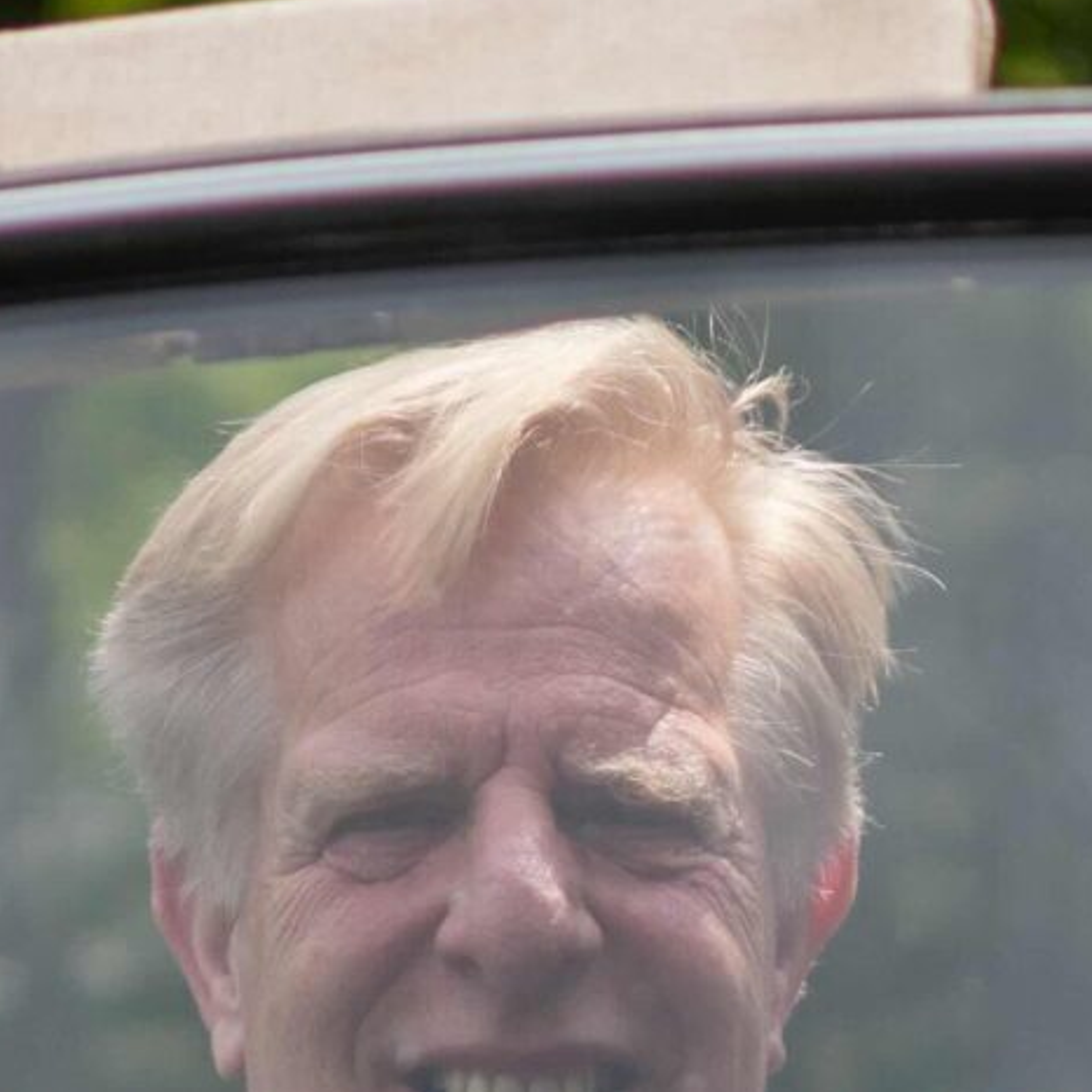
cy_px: 1475
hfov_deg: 7.2
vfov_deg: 7.1
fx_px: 8673
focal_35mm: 243
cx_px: 989
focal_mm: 35
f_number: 2
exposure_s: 1/8000
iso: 200
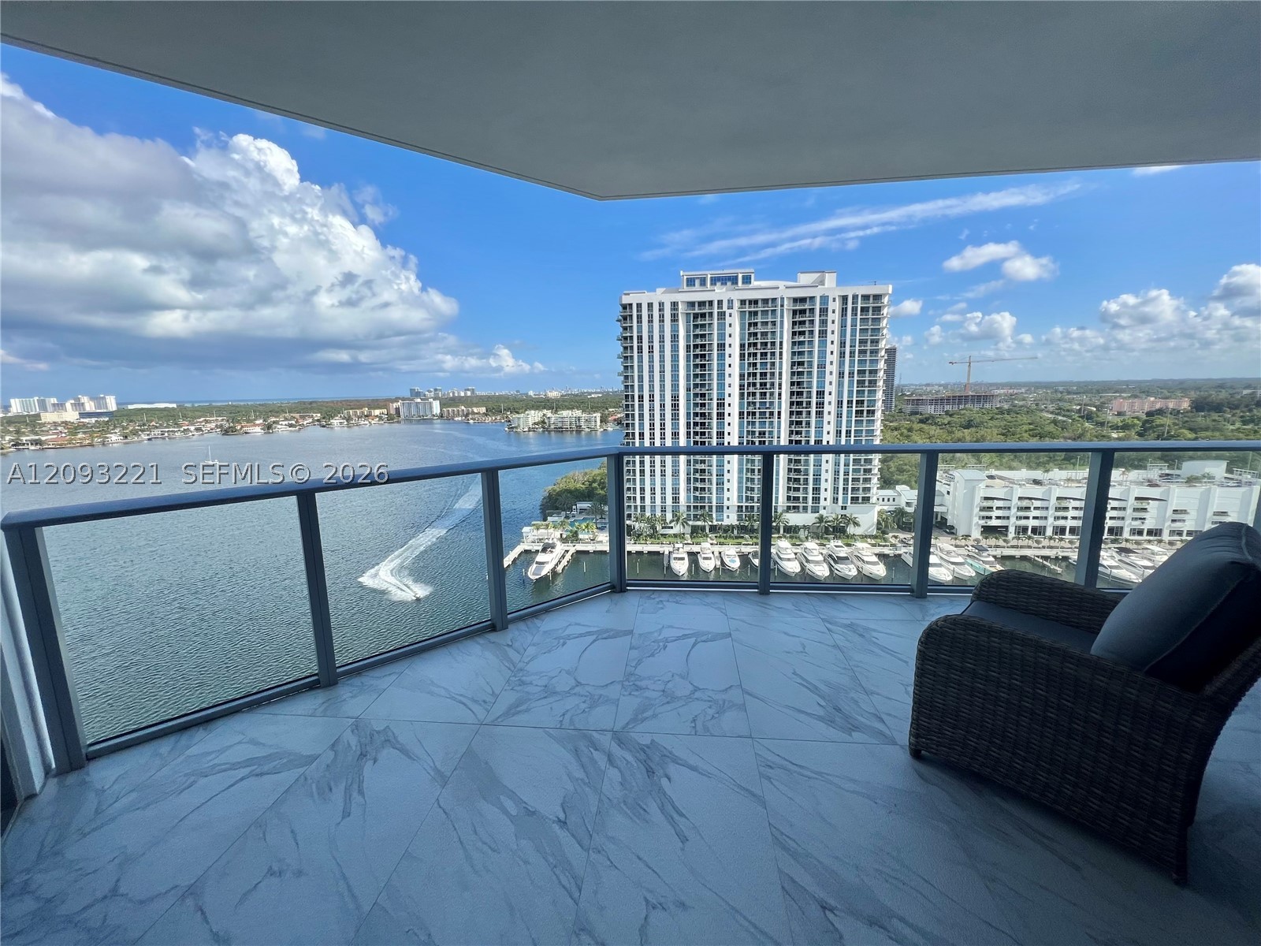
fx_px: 474
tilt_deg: -9.2
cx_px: 630
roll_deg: +0.7
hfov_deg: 106.2
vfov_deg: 89.9
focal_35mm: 13
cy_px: 473
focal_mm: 1.57
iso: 32
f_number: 1.8
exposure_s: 1/1698
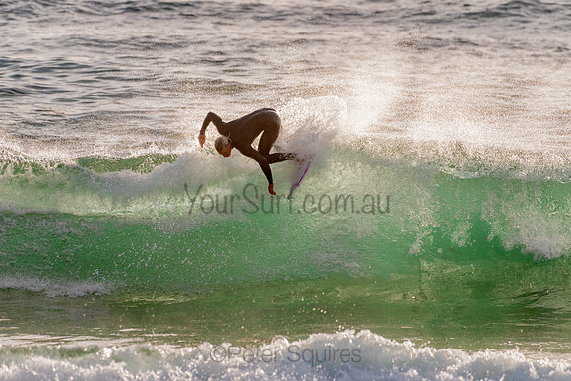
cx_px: 278
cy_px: 185
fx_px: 9723
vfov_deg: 2.2
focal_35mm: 613
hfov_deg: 3.4
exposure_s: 1/2000
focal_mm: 500
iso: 200
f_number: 5.6
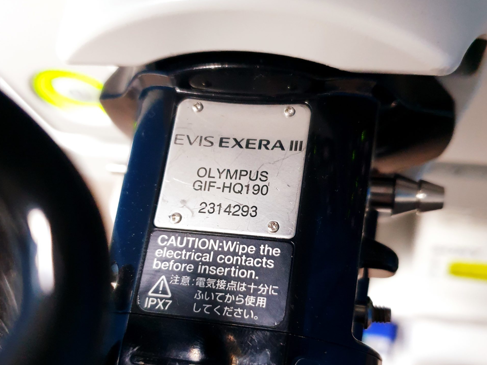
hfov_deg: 52.6
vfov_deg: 40.5
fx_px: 492
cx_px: 245
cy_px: 224
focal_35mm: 35
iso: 320
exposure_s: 1/50
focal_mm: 4.3
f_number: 1.5
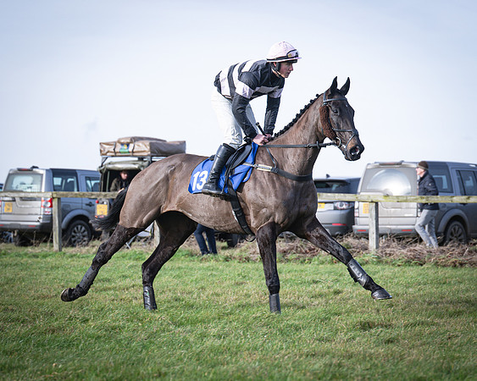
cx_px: 278
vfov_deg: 10.2
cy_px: 205
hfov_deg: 12.7
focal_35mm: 152
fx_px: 2143
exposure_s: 1/1000
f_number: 2.8
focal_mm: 75
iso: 125
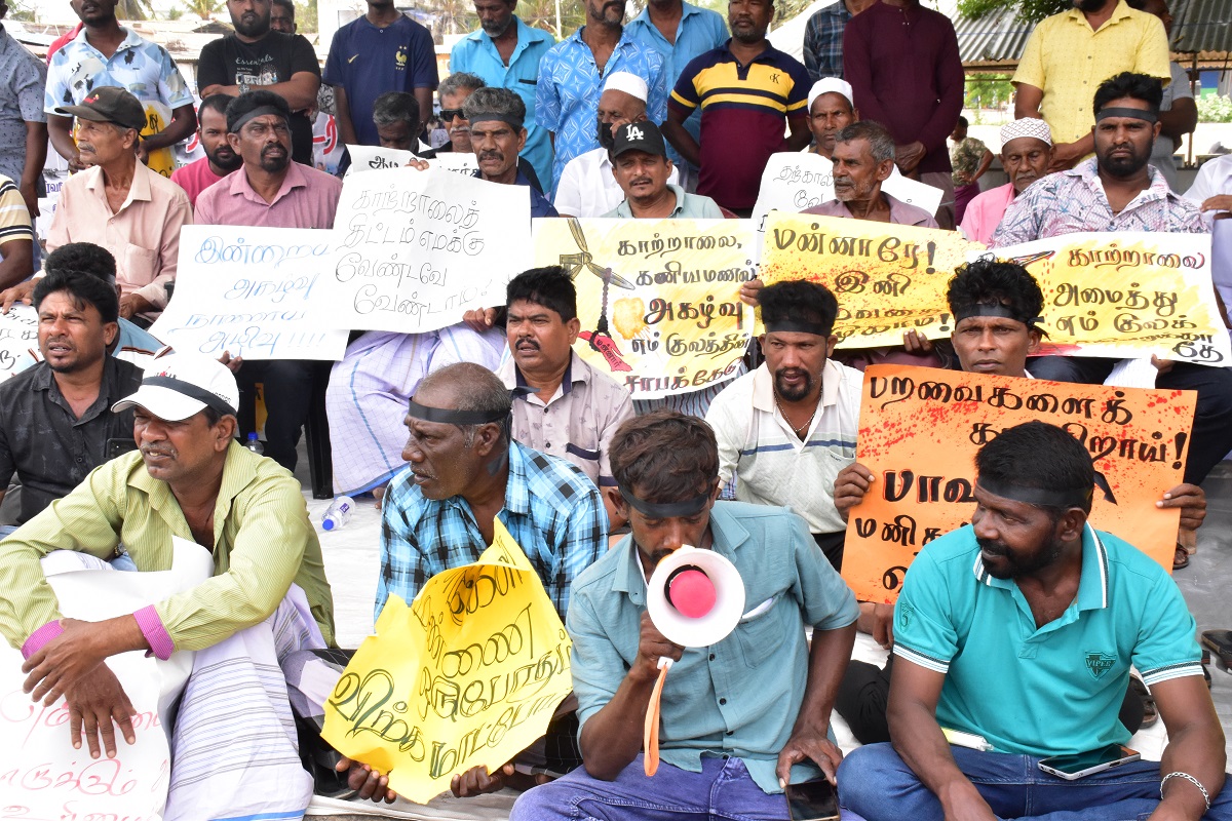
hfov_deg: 41.1
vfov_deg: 28.1
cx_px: 616
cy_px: 410
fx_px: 1643
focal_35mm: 48
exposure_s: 1/200
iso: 2000
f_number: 18
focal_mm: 32
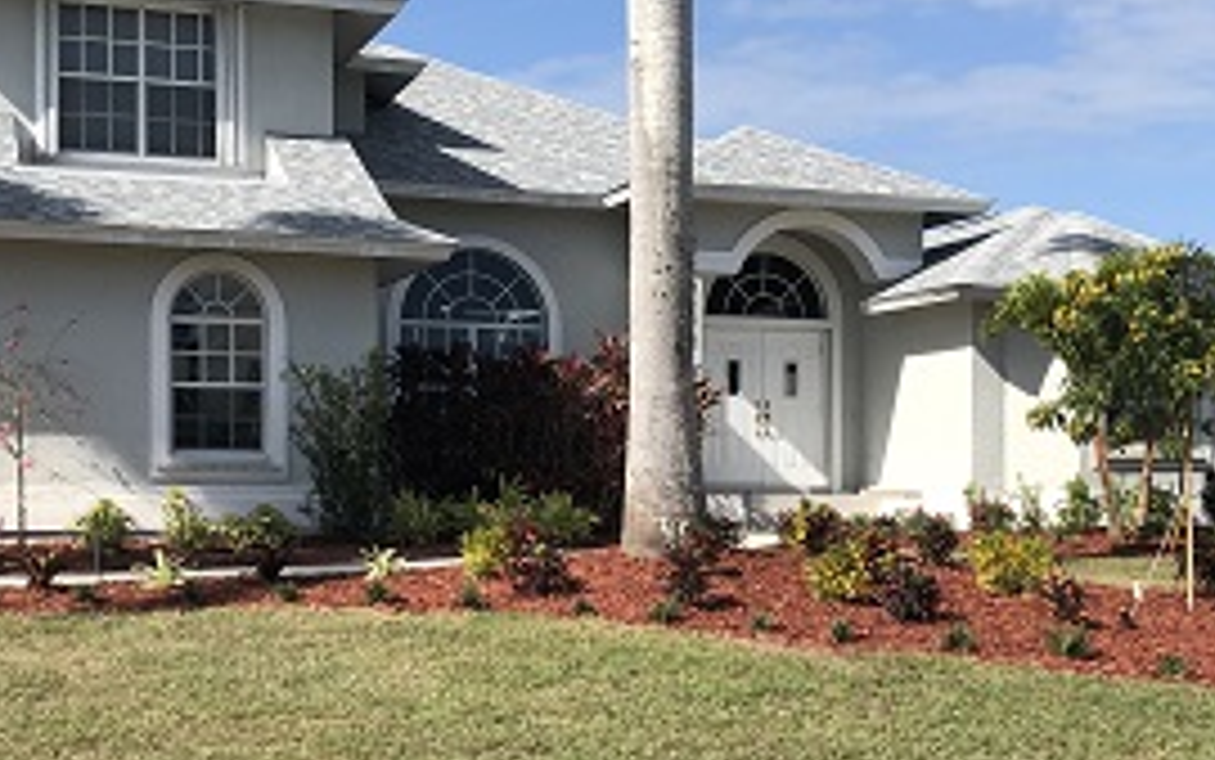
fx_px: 1822
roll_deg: -0.3
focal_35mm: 55
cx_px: 652
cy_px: 537
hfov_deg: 36.9
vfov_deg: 23.4
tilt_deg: -1.7
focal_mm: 3.99
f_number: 1.8
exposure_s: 1/2024
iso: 20
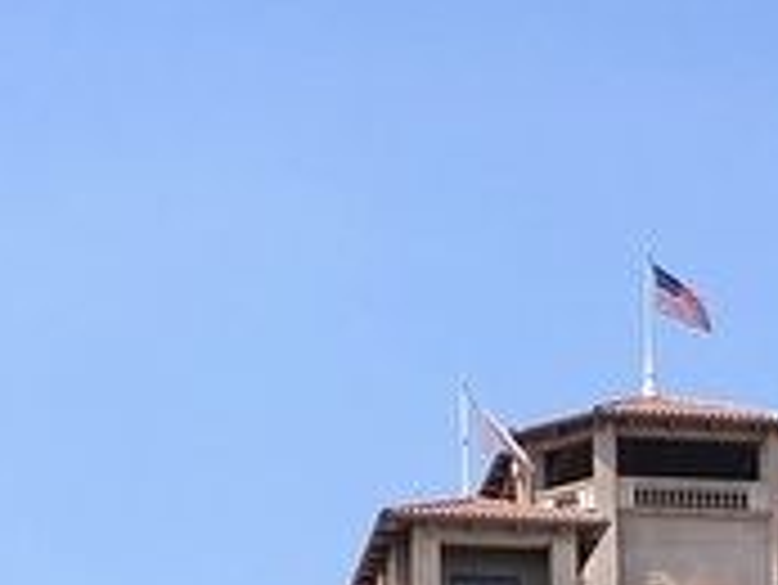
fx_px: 3014
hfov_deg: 14.6
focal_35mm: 134
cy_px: 824
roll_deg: +2.0
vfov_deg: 10.8
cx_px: 697
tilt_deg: +13.5
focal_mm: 4.15
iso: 25
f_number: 2.2
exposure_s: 1/641
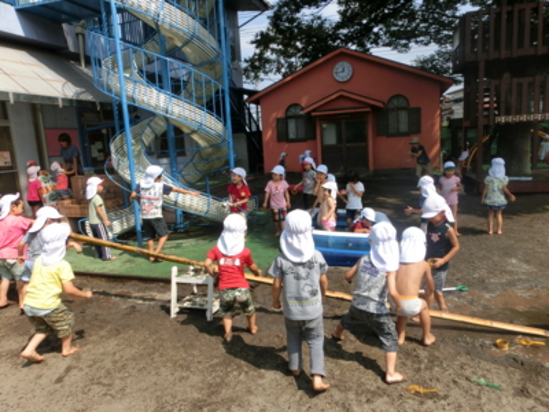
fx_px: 381
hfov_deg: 71.6
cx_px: 274
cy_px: 206
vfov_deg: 56.8
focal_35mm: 24
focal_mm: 4.24
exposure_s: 1/200
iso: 80
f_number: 7.9
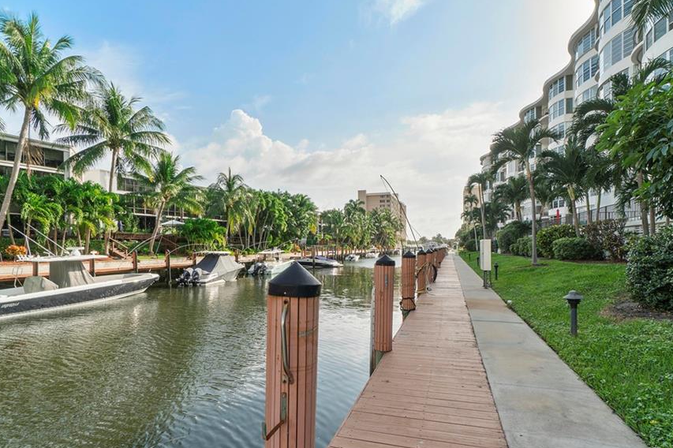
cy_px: 253
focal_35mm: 18
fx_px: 336
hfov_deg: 90.0
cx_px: 347
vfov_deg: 67.1
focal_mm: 10
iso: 100
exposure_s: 1/200
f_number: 11
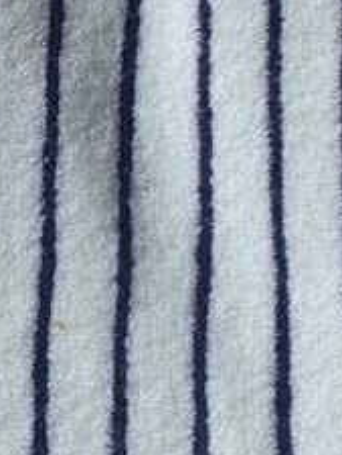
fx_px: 2027
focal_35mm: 154
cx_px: 51
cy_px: -98
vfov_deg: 12.5
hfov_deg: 9.6
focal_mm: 4.32
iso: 50
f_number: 2.4
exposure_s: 1/112
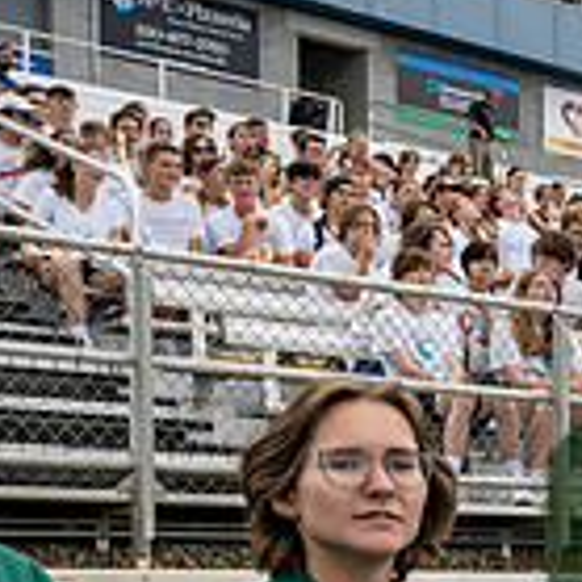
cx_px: 863
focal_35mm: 85
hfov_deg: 18.2
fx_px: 1617
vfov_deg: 19.7
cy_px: 613
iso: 250
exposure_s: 1/800
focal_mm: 24
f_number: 4
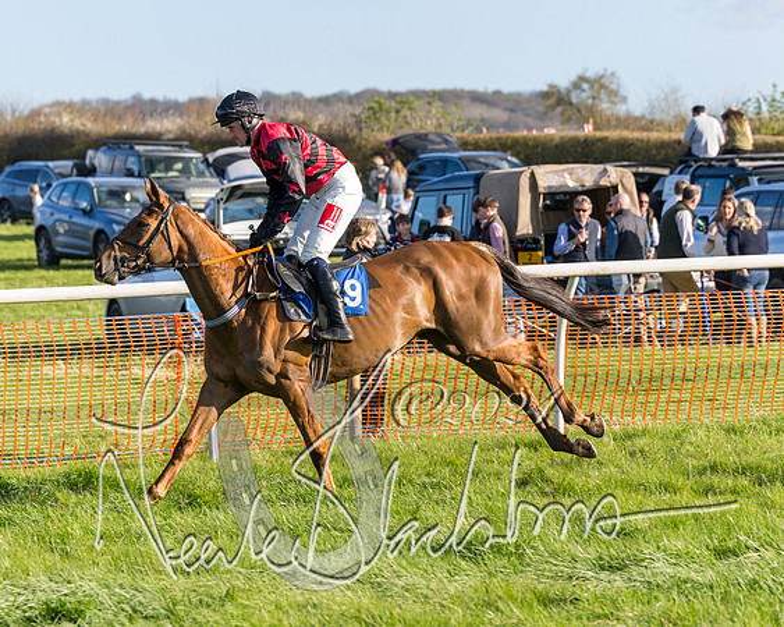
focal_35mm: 199
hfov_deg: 9.7
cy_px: 339
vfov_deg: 7.8
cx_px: 392
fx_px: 4617
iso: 400
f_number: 4
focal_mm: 103
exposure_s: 1/1600
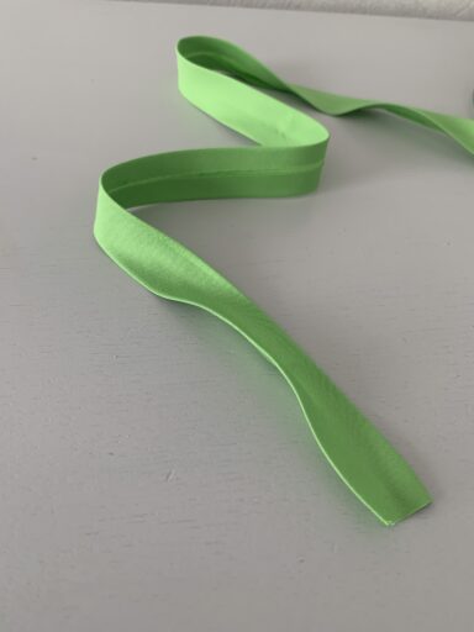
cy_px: 316
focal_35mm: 26
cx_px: 237
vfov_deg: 67.3
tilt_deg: -49.9
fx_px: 475
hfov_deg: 53.1
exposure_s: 1/122
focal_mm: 4.25
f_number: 1.8
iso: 32
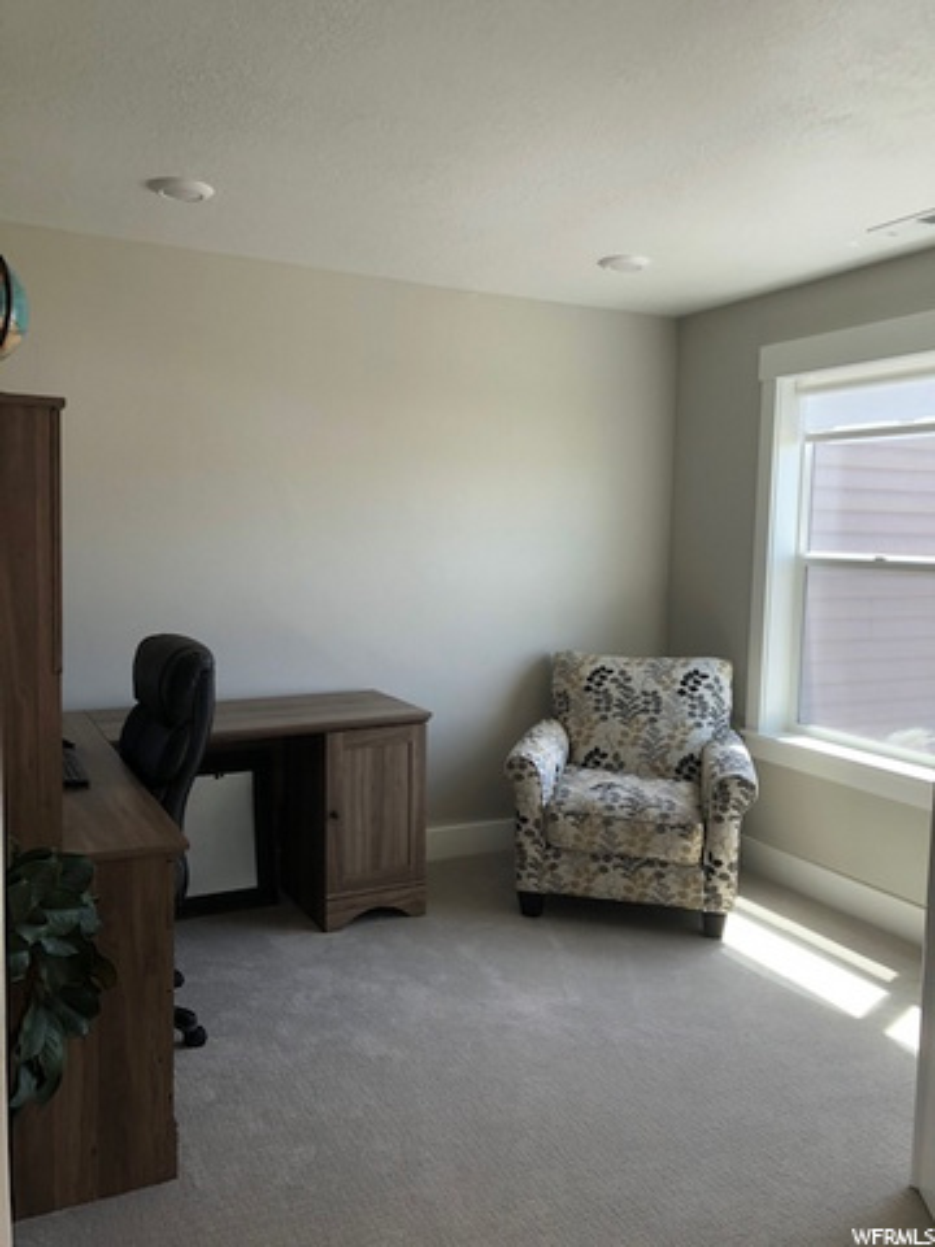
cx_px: 468
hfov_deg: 49.7
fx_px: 1008
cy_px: 624
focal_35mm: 28
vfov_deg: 63.4
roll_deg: -0.7
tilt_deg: -4.1
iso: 32
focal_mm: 3.99
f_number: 1.8
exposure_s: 1/120
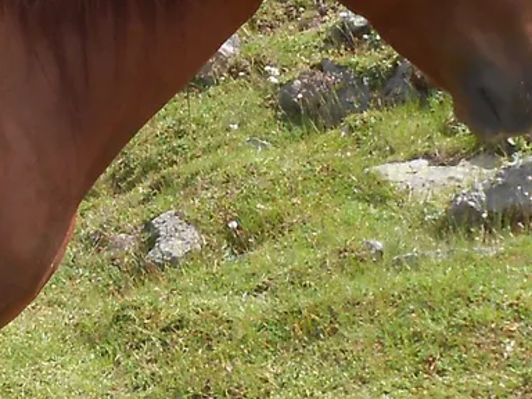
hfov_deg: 14.5
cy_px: 148
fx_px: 1998
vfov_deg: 11.4
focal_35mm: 130
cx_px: -181
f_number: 3.5
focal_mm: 4.6
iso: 80
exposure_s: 1/500
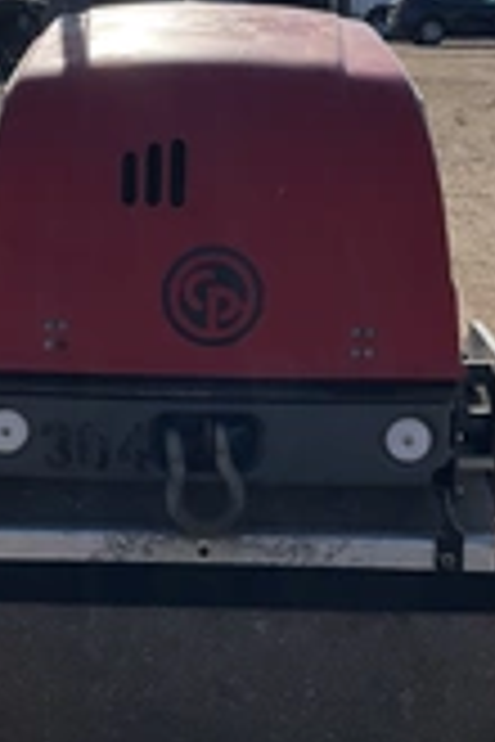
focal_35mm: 73
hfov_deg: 18.6
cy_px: 193
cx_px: 180
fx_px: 1506
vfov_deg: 27.4
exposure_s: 1/2320
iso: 25
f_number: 1.8
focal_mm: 3
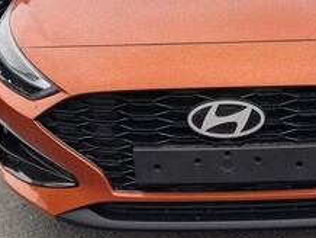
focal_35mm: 63
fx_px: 576
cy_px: 21
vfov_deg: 22.7
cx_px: 232
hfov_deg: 30.2
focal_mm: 4.6
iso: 20
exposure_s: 1/183
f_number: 2
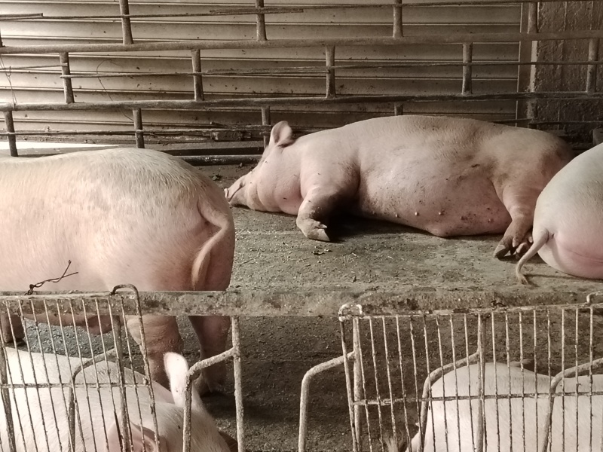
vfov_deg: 23.3
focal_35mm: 63
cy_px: 226
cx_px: 302
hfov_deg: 30.7
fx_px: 1097
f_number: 1.75
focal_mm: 5.25
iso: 2297
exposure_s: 1/33.3
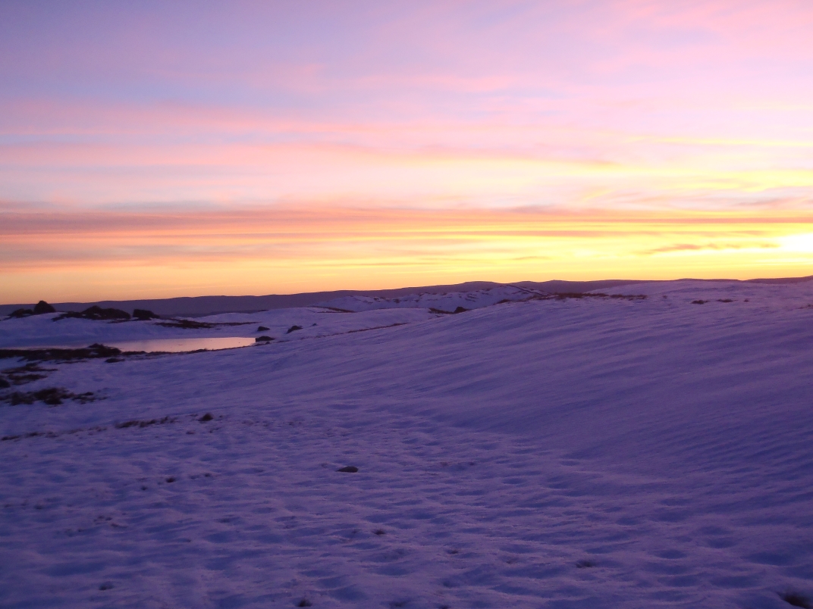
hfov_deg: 44.8
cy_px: 304
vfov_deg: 34.3
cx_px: 406
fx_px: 986
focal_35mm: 42
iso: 200
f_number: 4.3
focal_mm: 7.57
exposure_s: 1/25
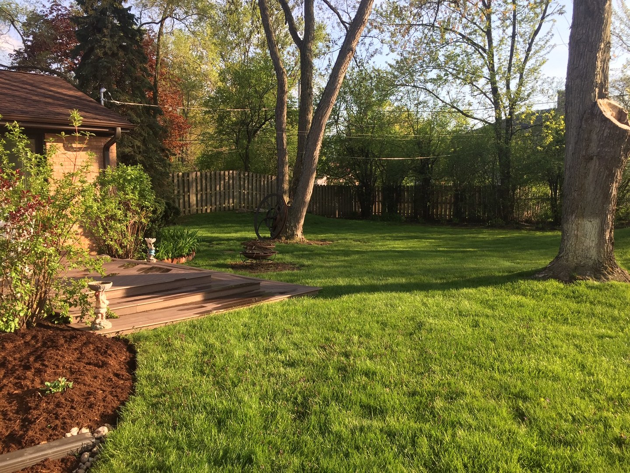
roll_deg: +0.2
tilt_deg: -5.4
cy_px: 236
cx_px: 315
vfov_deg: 48.2
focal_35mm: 29
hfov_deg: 61.7
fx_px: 528
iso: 32
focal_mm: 4.15
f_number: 2.2
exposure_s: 1/476
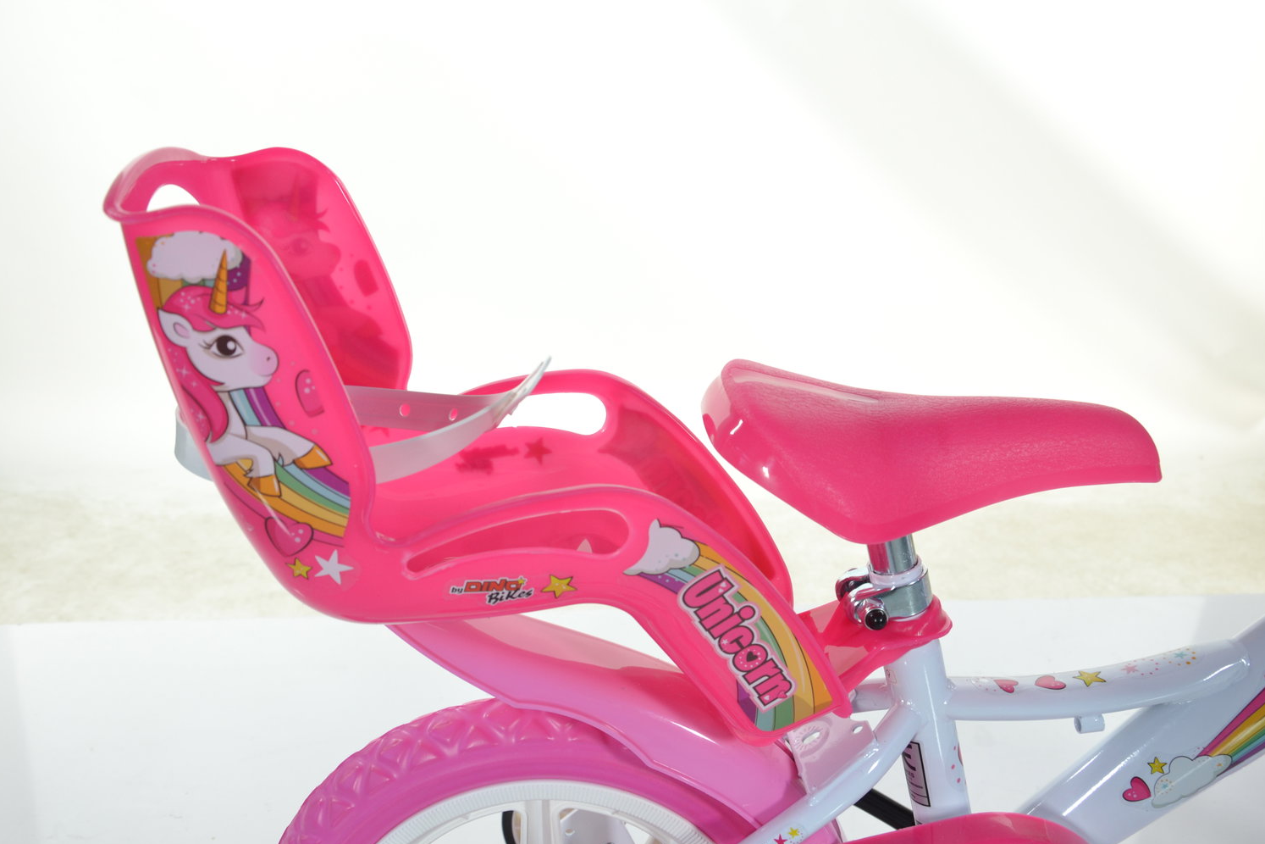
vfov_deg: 35.9
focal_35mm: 37
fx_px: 1300
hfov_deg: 51.9
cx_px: 640
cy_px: 420
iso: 400
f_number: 6.3
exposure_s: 1/60
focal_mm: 24
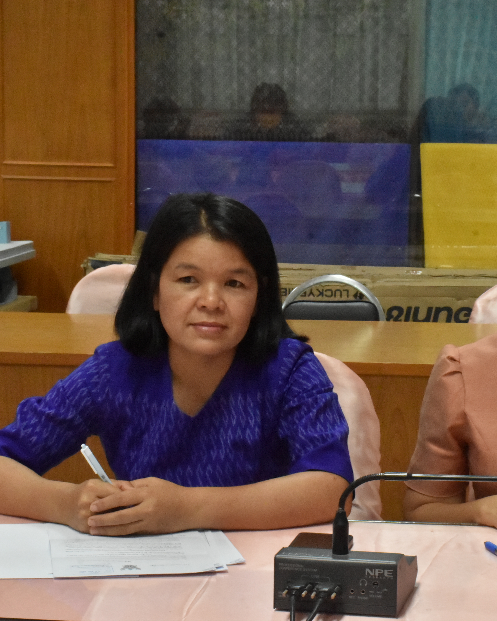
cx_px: 370
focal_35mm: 106
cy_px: 310
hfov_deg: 14.5
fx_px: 1949
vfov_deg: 18.1
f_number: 20
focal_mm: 50
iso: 3200
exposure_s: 1/25
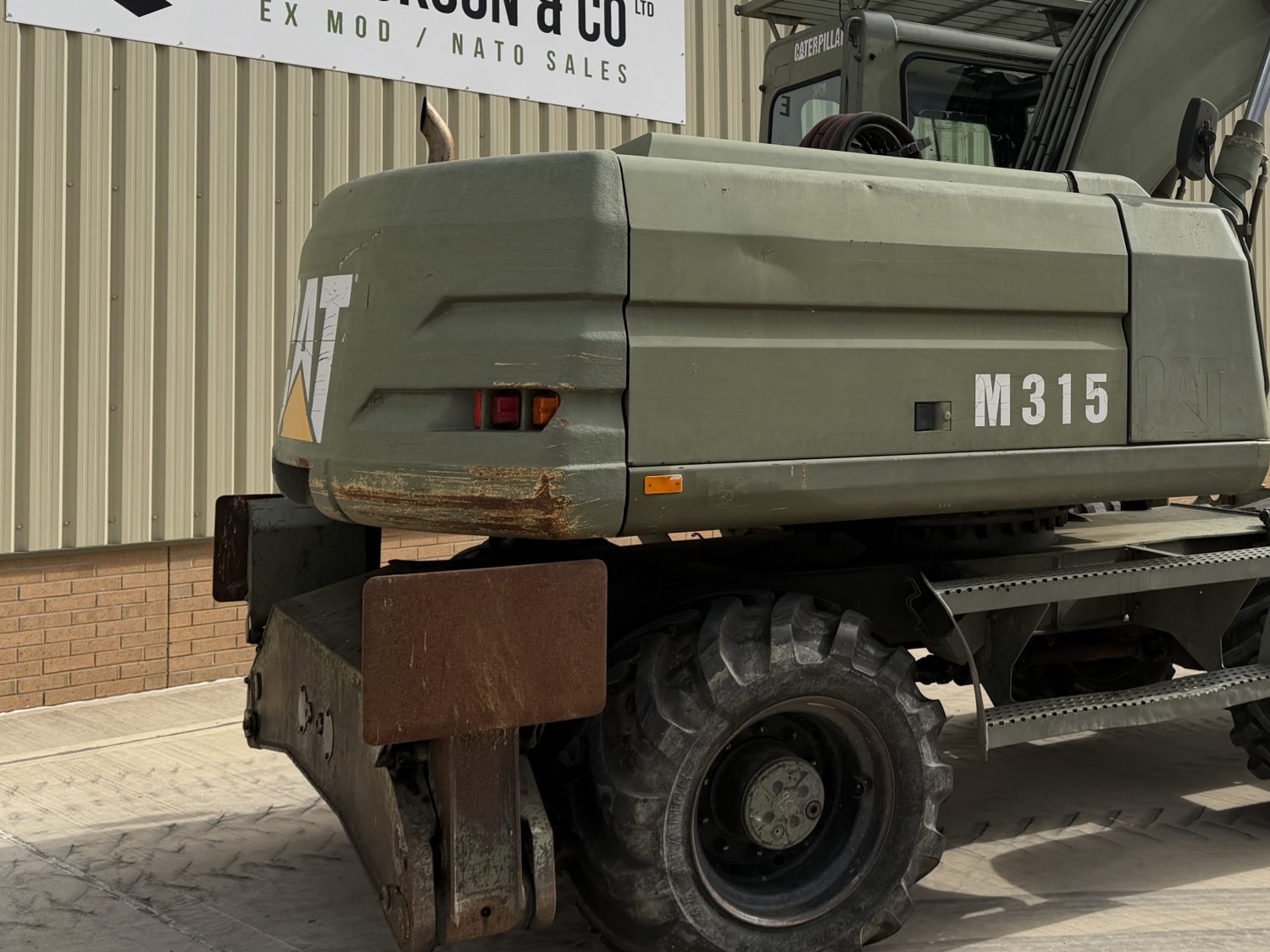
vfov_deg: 34.8
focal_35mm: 41
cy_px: 322
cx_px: 1075
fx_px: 1504
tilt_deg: +1.7
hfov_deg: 42.9
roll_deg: +0.7
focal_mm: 6.76
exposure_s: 1/6173
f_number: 1.78
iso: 80
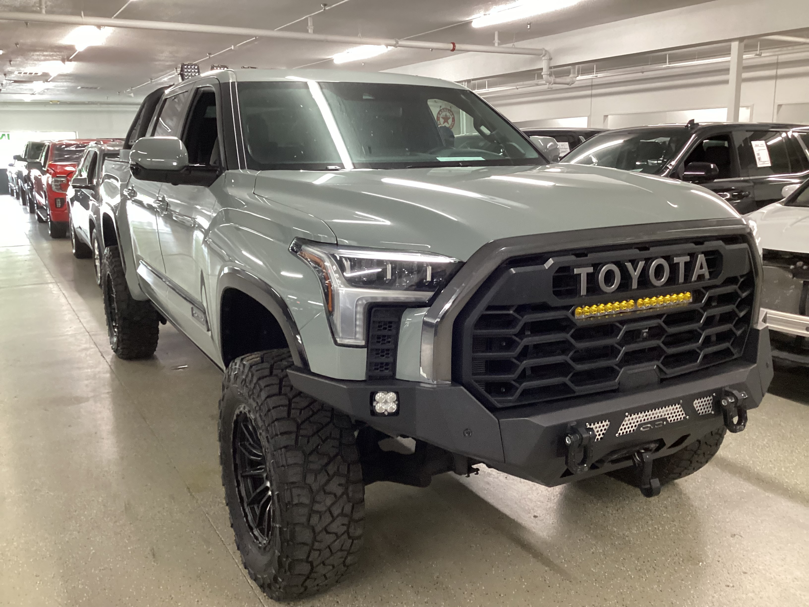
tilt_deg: -13.9
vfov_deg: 45.4
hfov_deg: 58.4
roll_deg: +0.5
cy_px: 304
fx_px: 724
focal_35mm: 31
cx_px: 404
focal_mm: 3.3
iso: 250
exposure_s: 1/50
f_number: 2.4
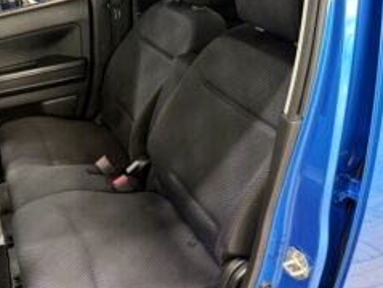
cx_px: 115
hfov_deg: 47.8
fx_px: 421
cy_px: 122
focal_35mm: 38
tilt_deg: -27.5
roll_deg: +4.2
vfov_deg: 37.7
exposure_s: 1/25
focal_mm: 5.96
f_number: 1.6
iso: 500
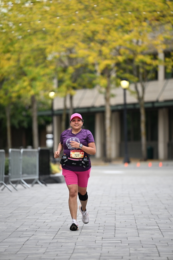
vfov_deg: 10.3
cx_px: 86
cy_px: 130
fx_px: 1441
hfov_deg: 6.9
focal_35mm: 200
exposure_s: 1/1600
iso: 640
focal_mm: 200
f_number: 2.8
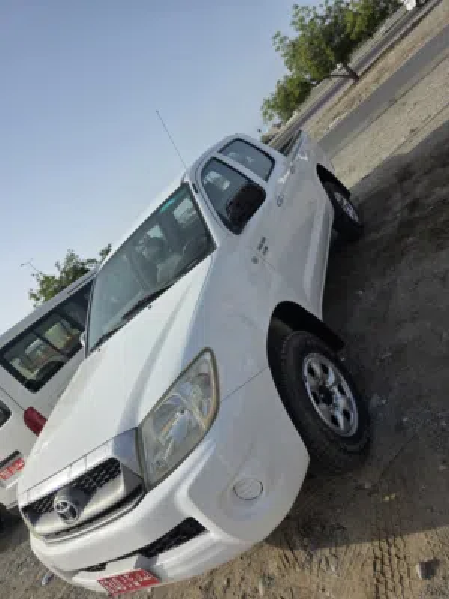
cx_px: 224
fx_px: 398
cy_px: 300
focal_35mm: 23
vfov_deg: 73.9
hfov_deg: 58.9
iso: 80
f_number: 1.7
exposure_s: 1/5958
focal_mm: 6.3
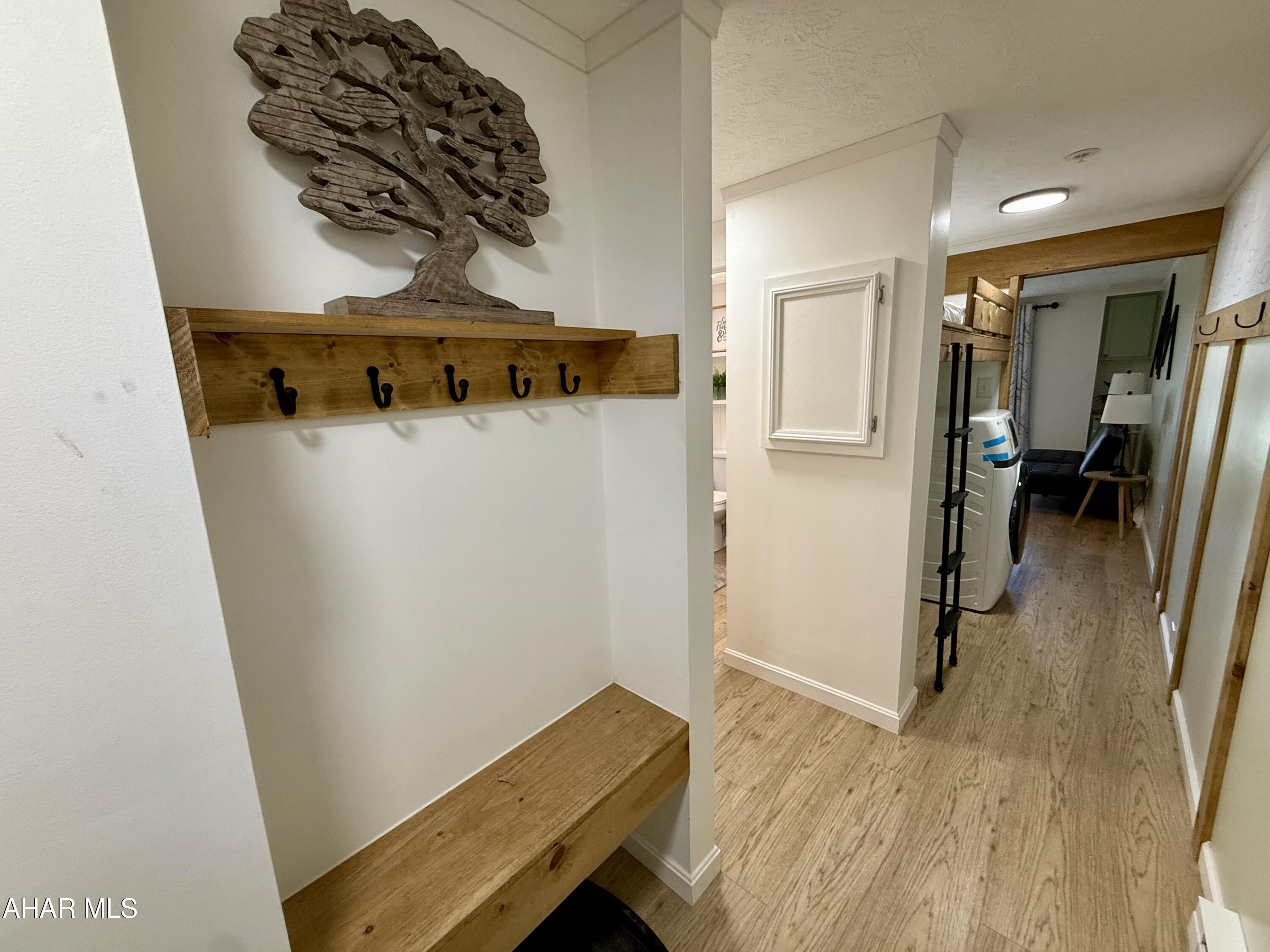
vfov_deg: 85.7
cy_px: 476
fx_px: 514
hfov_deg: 102.1
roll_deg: +3.0
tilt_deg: -10.1
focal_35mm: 14
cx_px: 635
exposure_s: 1/120
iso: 250
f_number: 2.2
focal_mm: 2.22
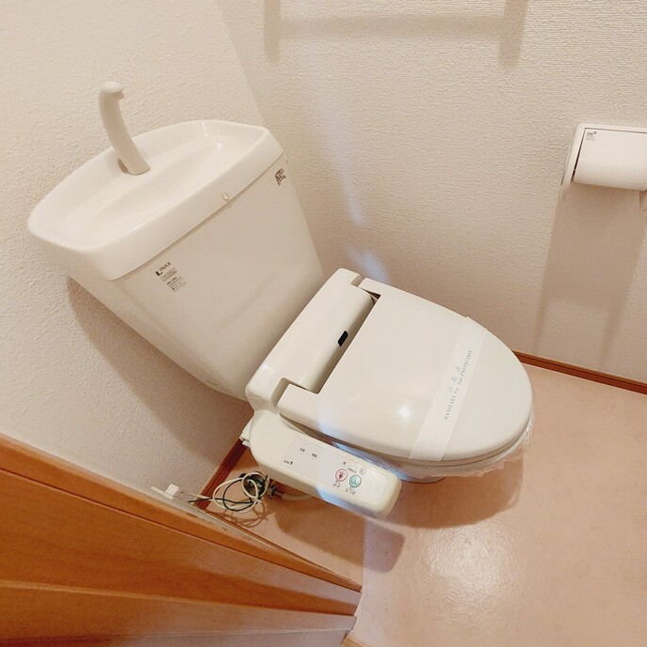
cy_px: 319
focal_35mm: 16
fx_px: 338
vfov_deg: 87.4
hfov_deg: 84.1
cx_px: 437
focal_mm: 1.74
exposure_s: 1/30
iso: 320
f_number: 2.2
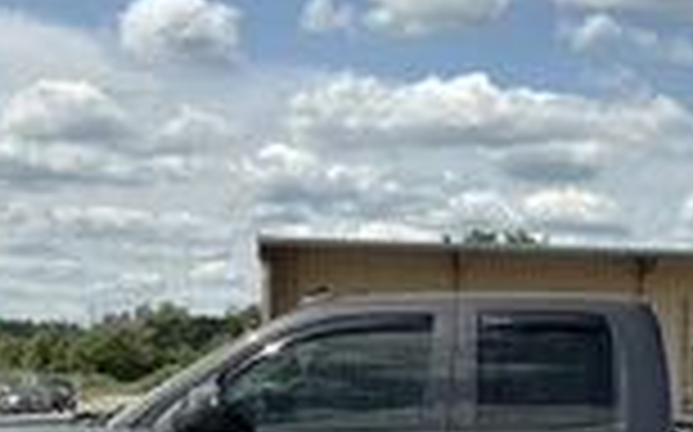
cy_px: 342
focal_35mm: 77
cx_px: 549
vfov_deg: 16.8
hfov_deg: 26.4
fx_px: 1453
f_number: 1.8
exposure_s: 1/2538
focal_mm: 3
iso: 25
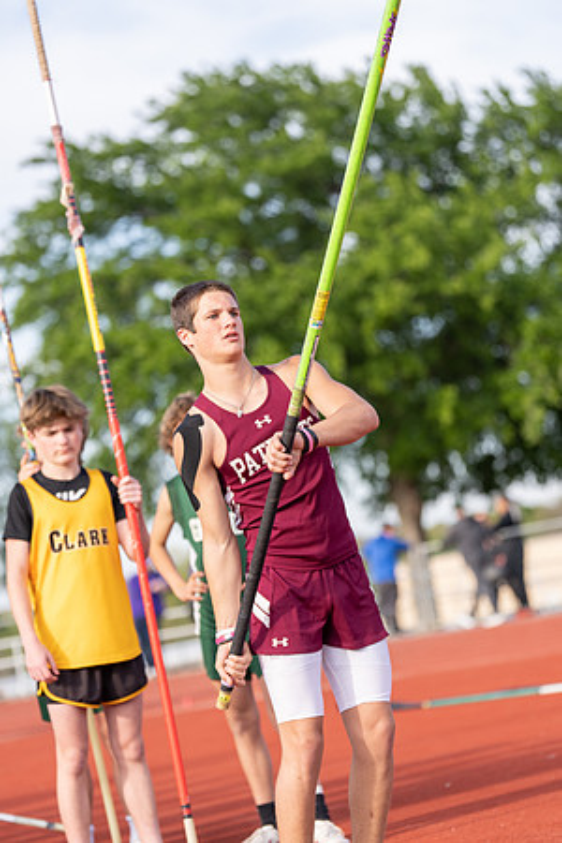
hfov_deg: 12.2
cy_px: 422
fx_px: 2622
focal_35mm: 112
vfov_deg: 18.3
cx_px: 281
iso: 200
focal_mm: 112
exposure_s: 1/1250
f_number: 2.8
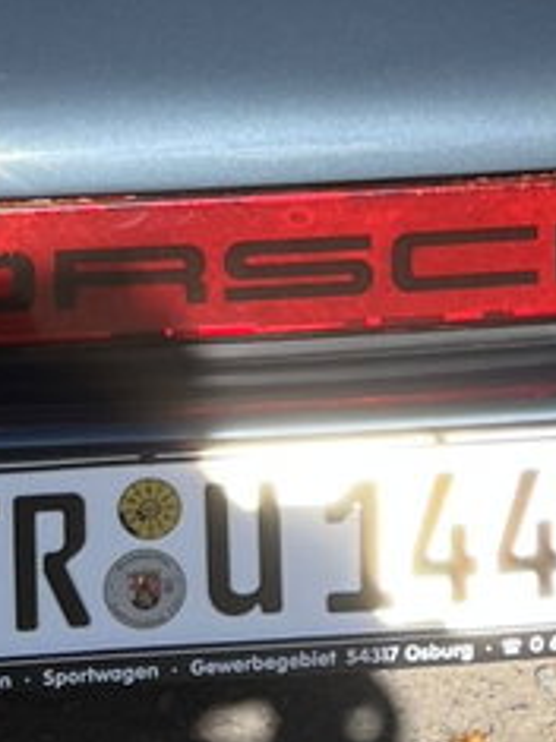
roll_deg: -0.5
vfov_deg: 12.4
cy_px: -403
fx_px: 3237
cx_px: 313
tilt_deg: -14.3
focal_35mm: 151
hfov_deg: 9.8
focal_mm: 5.1
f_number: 1.6
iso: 50
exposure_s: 1/1721
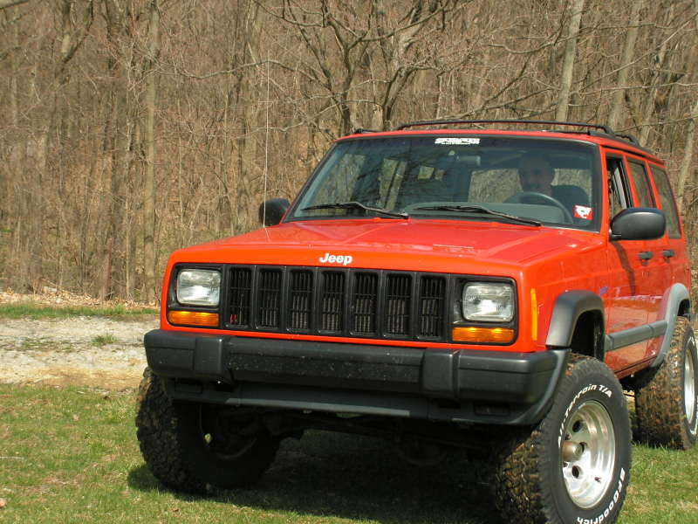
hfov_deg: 27.4
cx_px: 349
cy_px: 262
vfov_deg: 20.7
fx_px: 1432
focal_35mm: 71
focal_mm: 11.9
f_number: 3.3
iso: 50
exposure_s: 1/400
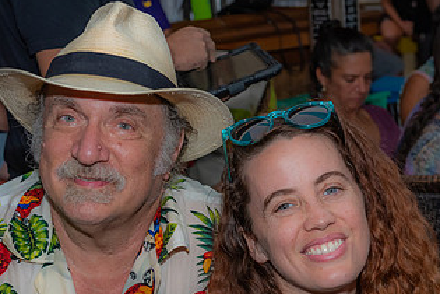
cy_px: 253
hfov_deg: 19.8
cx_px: 191
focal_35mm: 103
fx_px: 1259
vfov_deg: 13.2
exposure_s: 1/160
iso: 1000
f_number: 5.6
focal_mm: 56
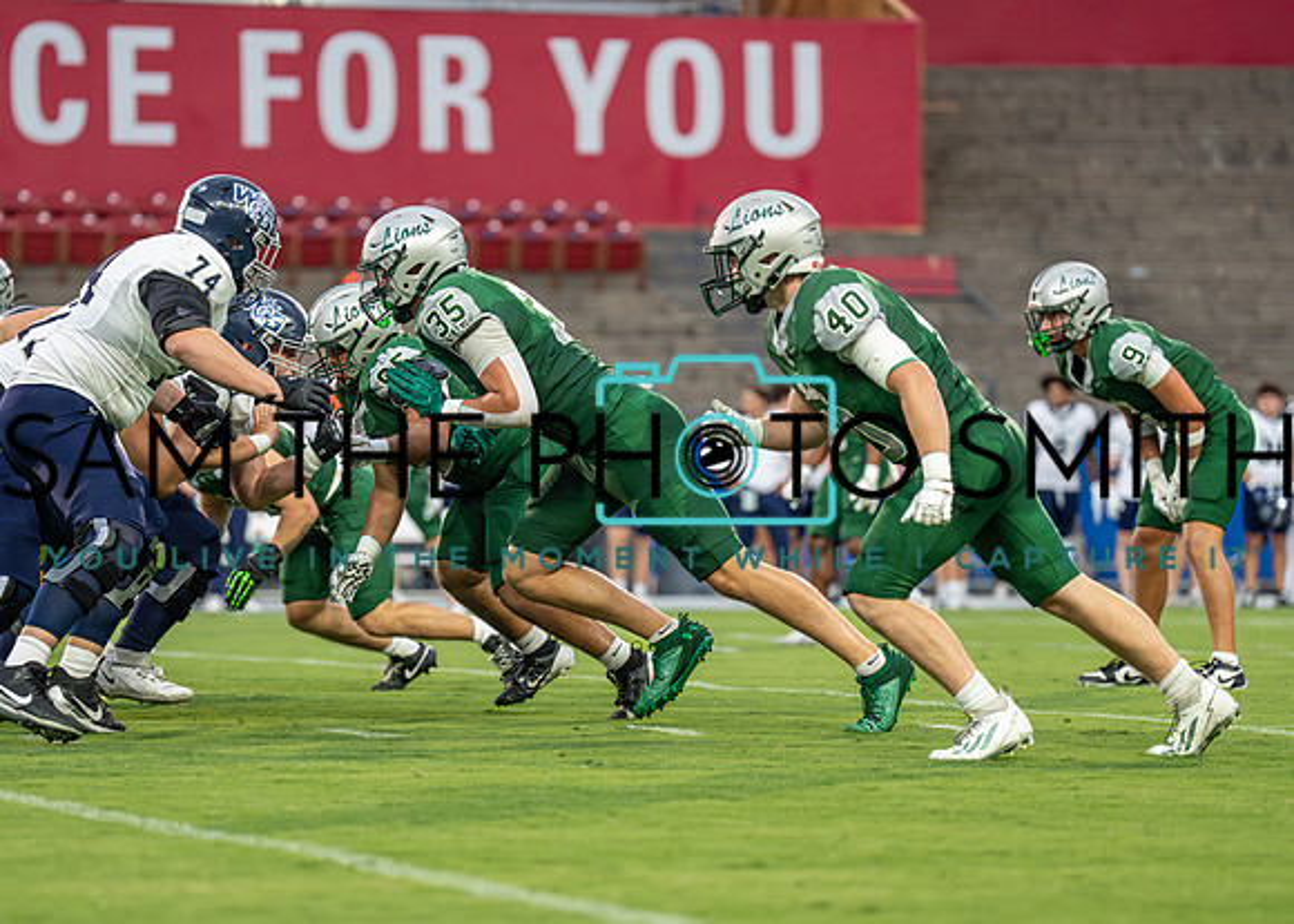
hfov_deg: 10.6
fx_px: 6973
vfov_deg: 7.6
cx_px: 561
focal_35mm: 190
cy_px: 536
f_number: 2.8
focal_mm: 152
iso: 1600
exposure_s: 1/1250
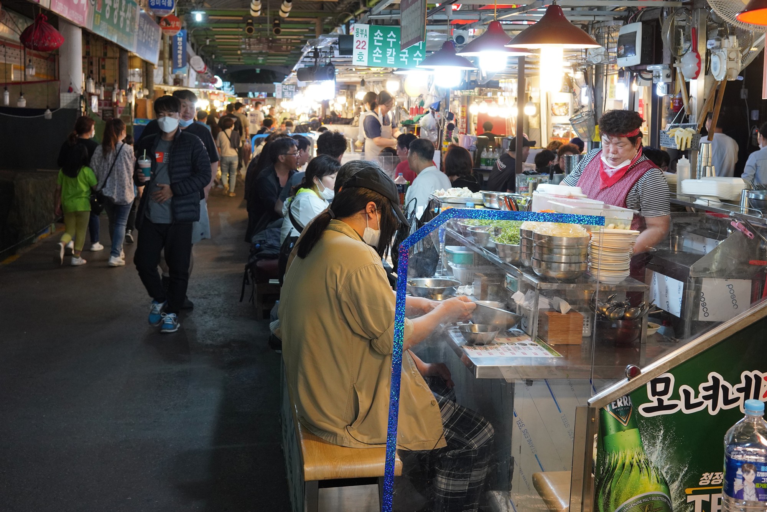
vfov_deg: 37.9
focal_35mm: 35
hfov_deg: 54.4
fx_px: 746
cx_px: 384
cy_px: 256
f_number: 6.3
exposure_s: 1/80
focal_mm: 35
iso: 1600
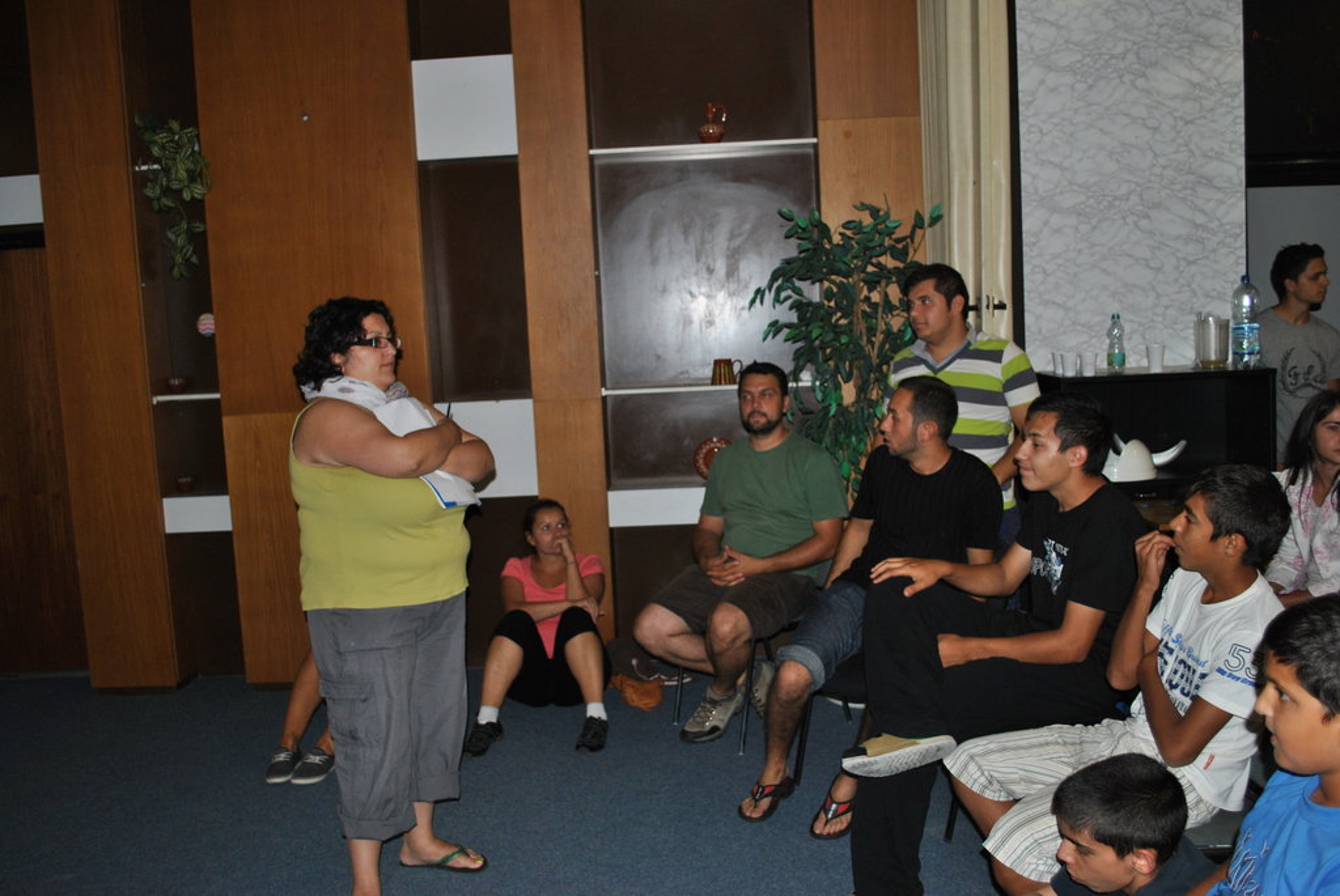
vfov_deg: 40.1
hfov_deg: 57.2
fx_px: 1230
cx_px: 670
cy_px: 448
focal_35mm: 33
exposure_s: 1/60
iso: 200
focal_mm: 22
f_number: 3.8
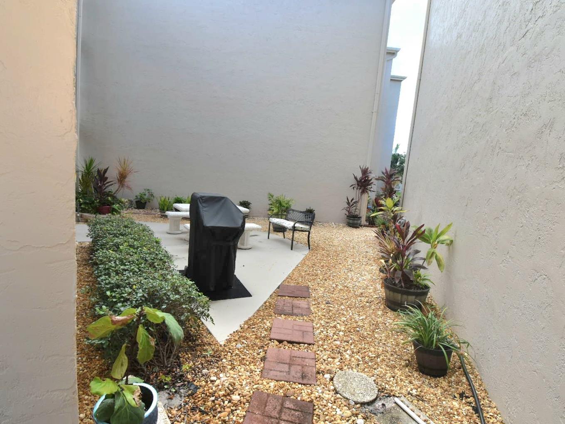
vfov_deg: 74.7
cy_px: 215
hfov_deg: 91.0
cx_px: 279
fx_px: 277
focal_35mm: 17
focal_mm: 10
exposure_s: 1/250
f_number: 8
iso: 400
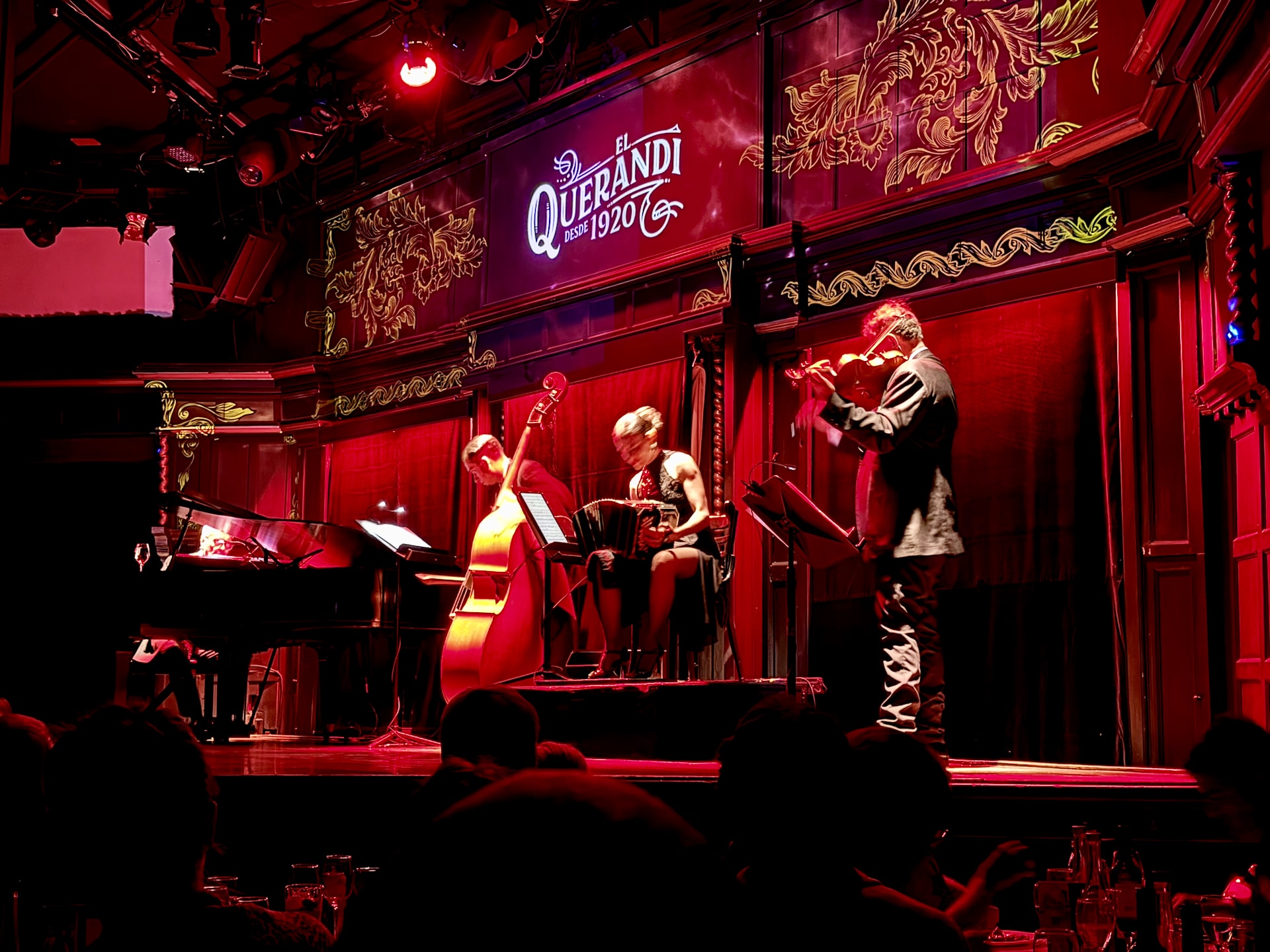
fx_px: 1761
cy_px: 476
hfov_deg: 39.7
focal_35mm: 48
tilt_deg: +6.4
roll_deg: +0.0
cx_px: 635
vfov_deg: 30.3
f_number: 1.78
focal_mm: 6.76
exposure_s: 1/9
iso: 500
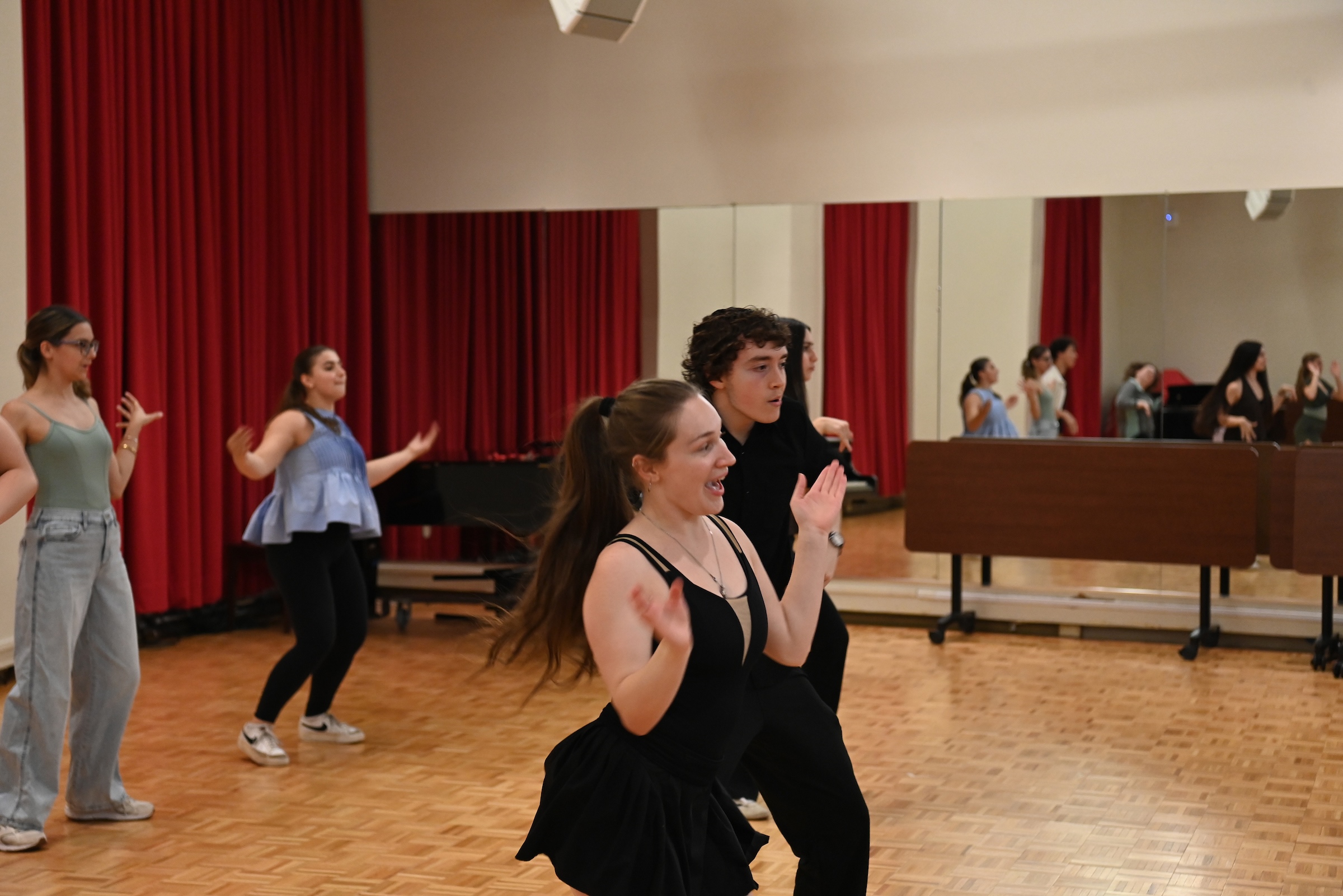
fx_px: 2313
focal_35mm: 62
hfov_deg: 32.4
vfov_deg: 21.9
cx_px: 672
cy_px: 448
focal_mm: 62
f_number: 4
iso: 3200
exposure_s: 1/125
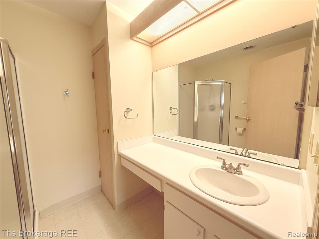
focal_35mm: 14
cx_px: 160
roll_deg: +0.3
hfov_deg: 102.1
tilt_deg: -5.6
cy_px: 120
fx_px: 129
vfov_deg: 85.7
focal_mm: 2.22
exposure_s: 1/120
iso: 160
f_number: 2.2
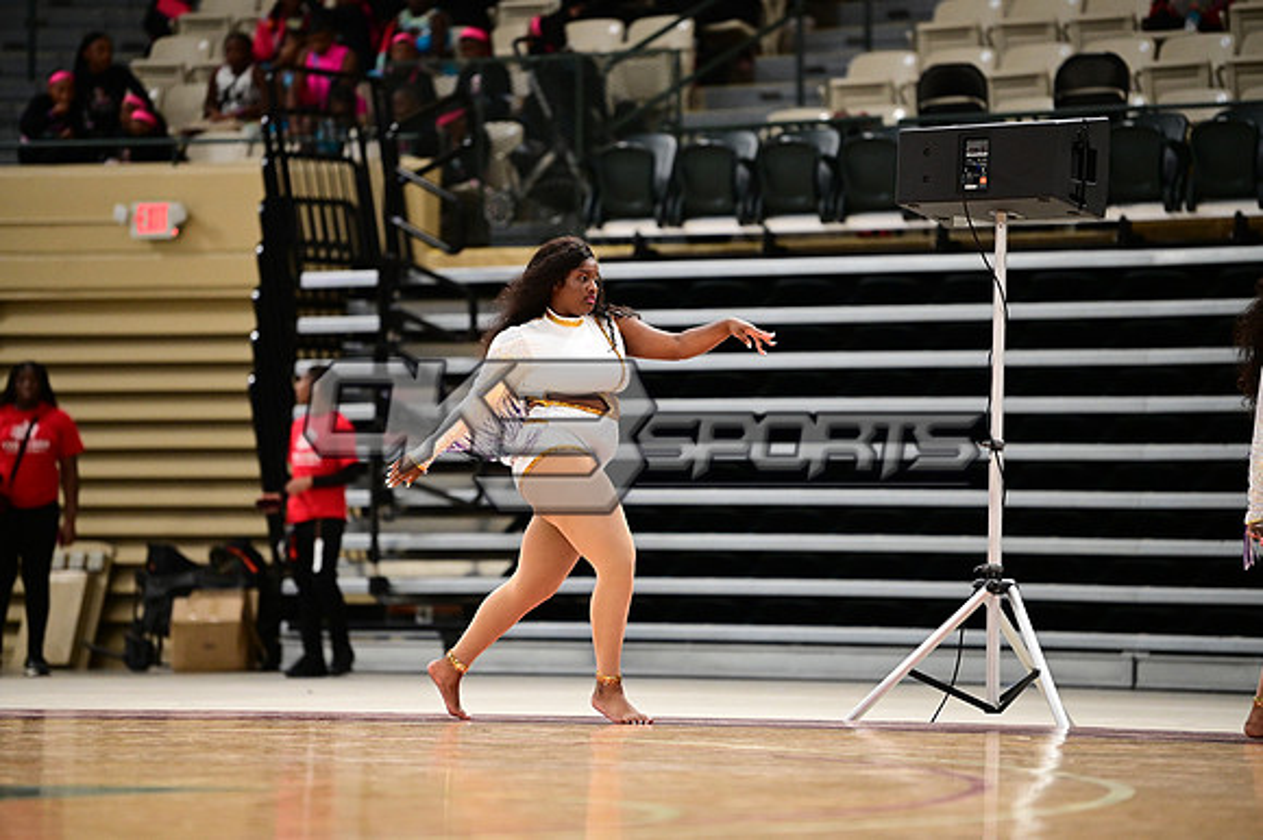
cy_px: 420
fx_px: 7012
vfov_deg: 6.9
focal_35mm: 200
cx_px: 632
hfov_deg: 10.3
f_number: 3.2
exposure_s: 1/1000
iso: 6400
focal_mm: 200
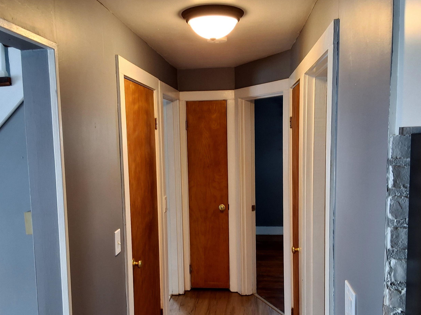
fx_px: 426
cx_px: 199
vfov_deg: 40.6
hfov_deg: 52.6
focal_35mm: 35
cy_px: 184
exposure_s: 1/40
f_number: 1.9
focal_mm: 2.91
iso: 80
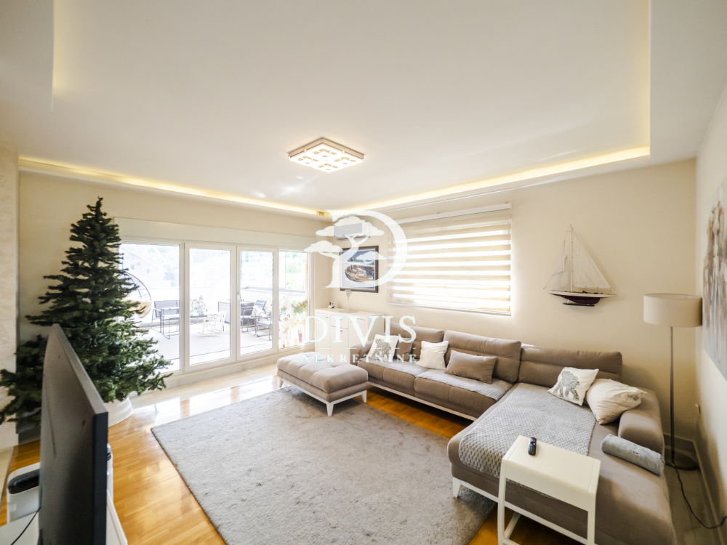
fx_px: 294
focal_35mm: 14
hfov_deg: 102.1
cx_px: 364
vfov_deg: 85.7
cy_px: 272
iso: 400
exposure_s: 1/200
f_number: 4
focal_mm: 7
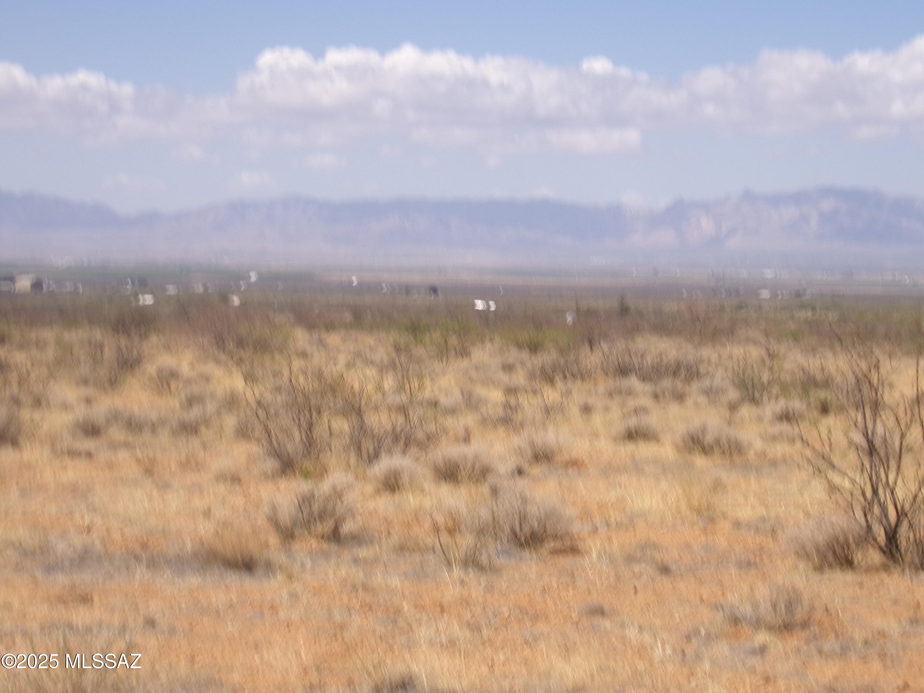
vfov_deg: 15.2
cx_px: 462
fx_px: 2589
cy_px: 346
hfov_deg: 20.2
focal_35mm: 97
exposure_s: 1/70
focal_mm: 17.5
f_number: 15.68
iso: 100
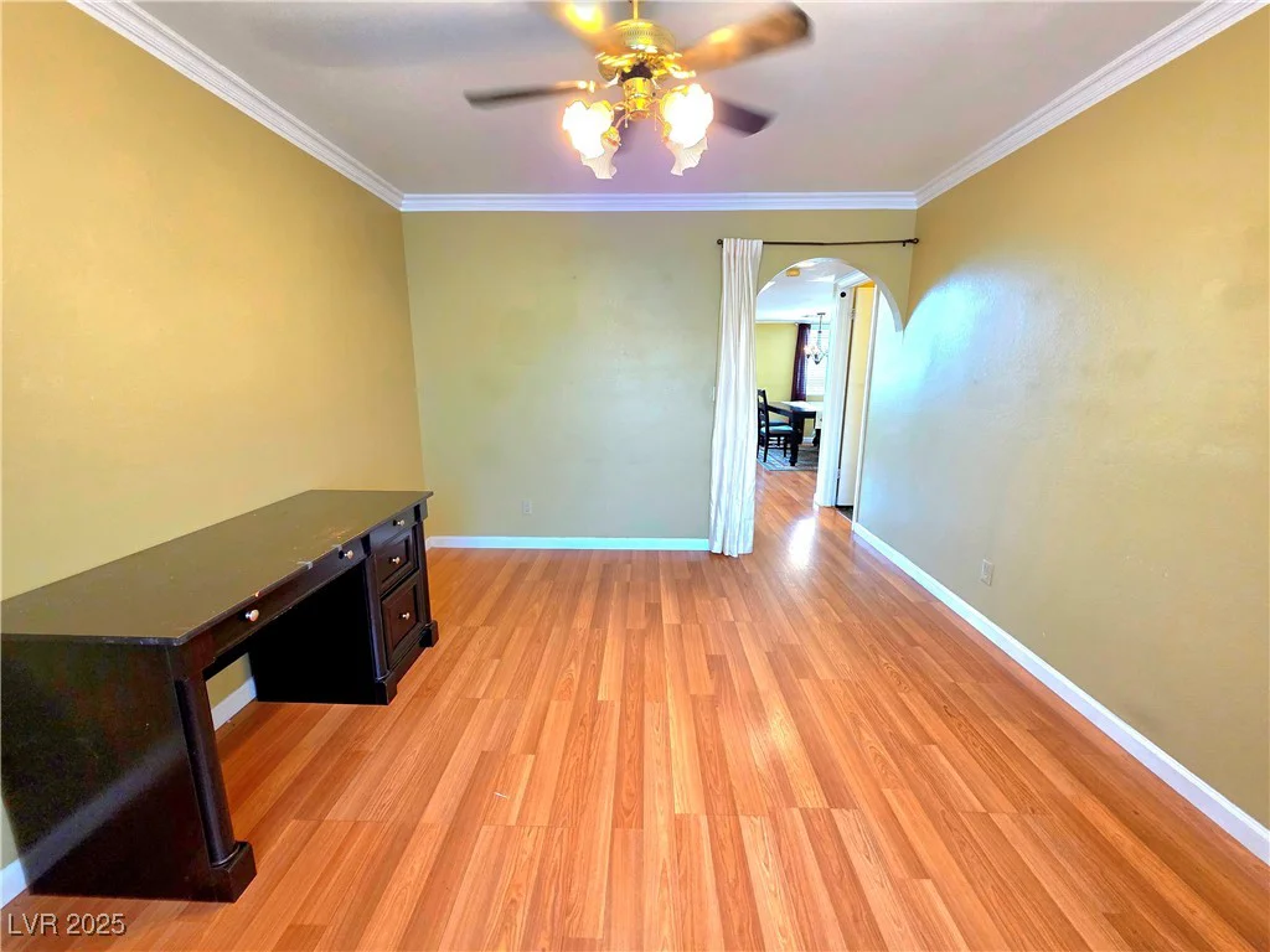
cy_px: 476
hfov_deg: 106.2
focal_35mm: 13
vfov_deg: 89.9
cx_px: 635
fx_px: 477
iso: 400
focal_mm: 2.2
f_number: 1.9
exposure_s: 1/60.2
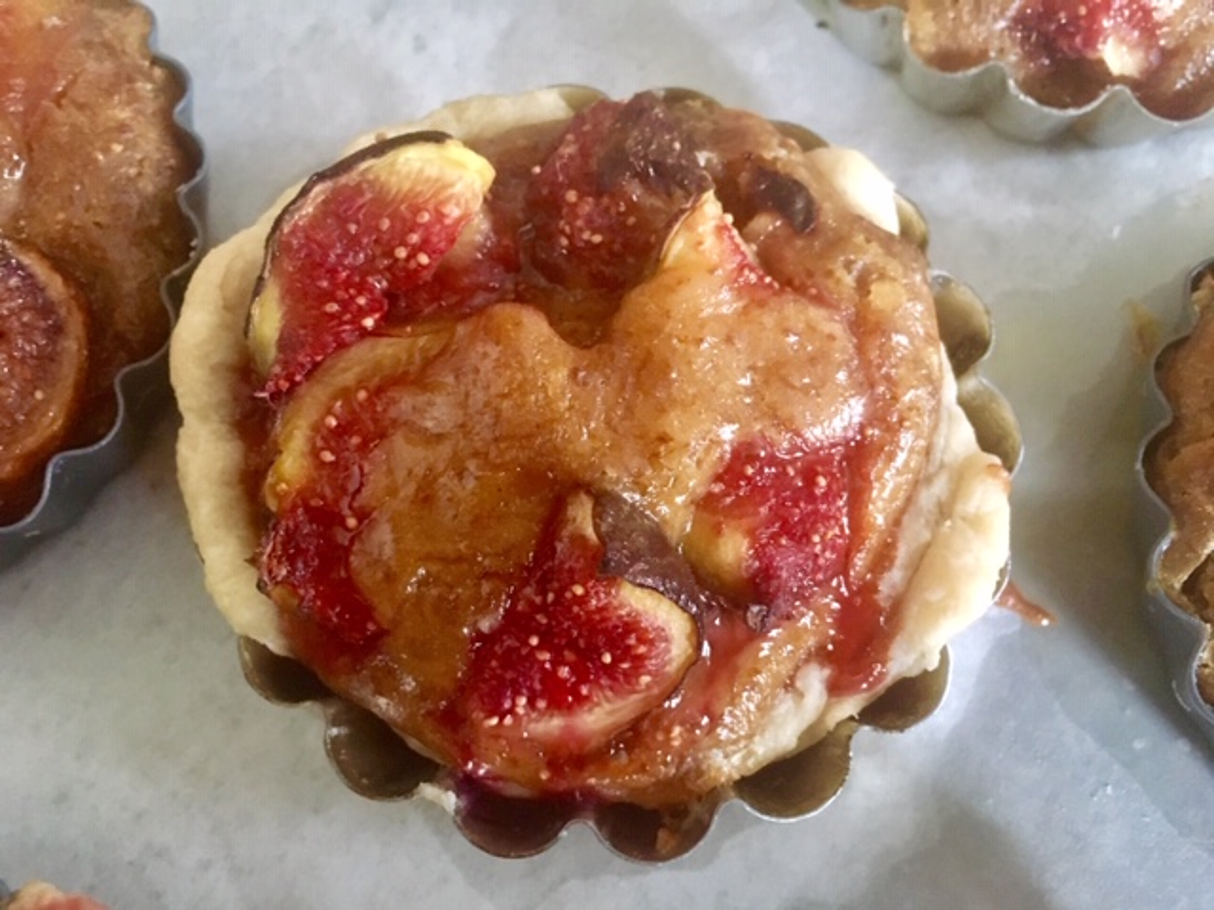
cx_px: 607
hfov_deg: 61.7
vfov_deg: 48.2
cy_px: 455
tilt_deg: -70.0
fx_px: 1017
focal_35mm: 29
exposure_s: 1/15
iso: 400
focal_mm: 4.15
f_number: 2.2
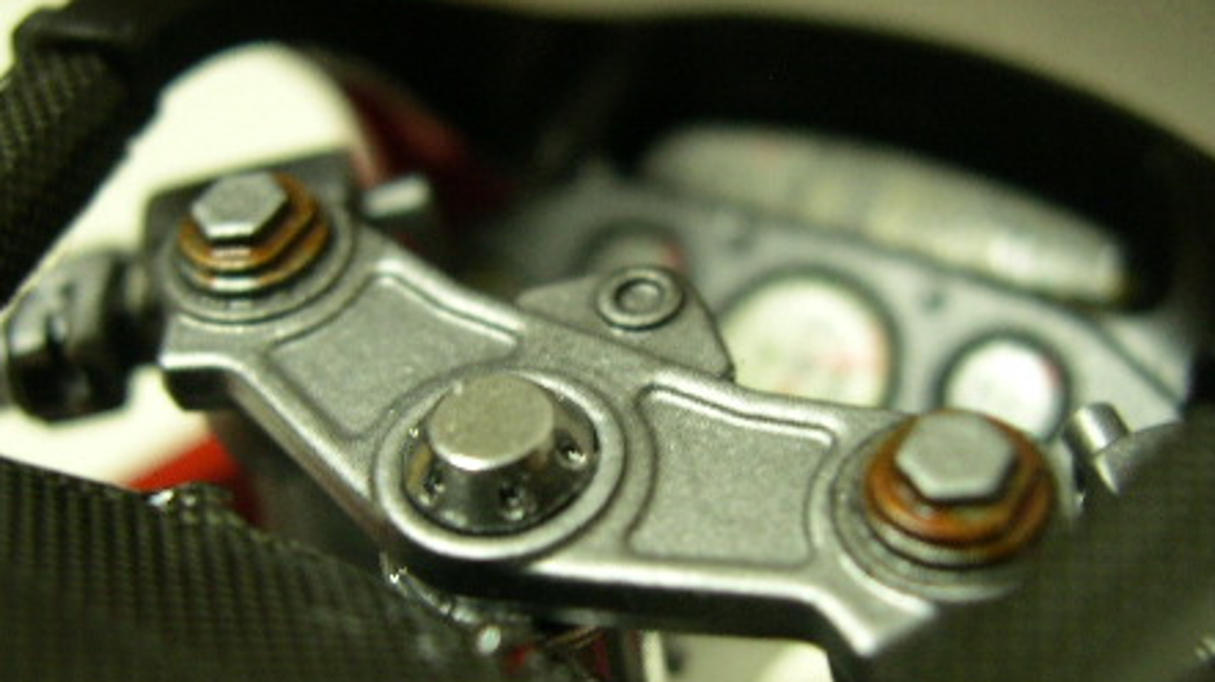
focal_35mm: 60
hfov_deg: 34.9
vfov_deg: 20.0
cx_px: 525
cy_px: 366
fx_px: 1932
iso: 173
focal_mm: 8
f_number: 2.8
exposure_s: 1/4.6
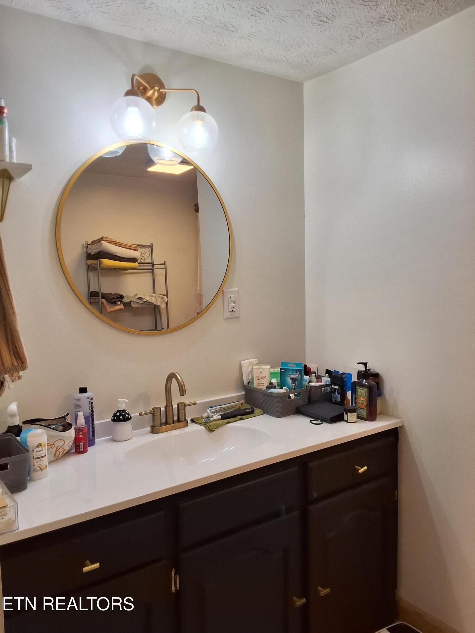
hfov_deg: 49.7
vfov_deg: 63.4
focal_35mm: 28
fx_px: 512
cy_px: 316
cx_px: 238
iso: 40
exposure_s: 1/120
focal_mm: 2.91
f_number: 1.9
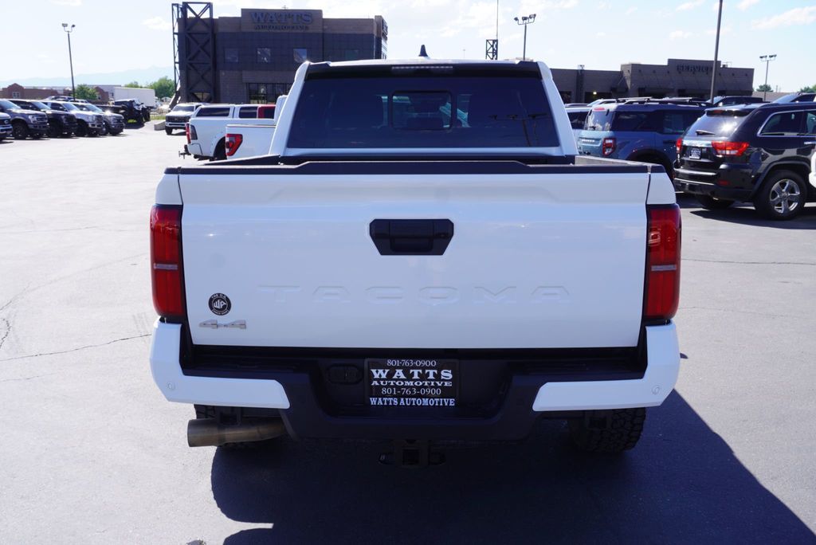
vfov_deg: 40.0
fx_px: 748
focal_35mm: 33
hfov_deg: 57.2
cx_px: 408
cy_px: 272
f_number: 9
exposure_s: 1/125
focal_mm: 22
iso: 100
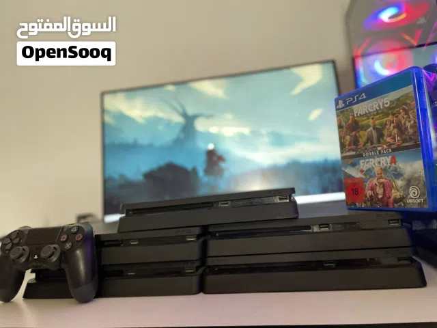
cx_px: 218
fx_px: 328
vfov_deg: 53.1
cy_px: 164
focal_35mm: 26
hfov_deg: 67.3
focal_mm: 4.2
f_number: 1.6
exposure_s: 1/33
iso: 400
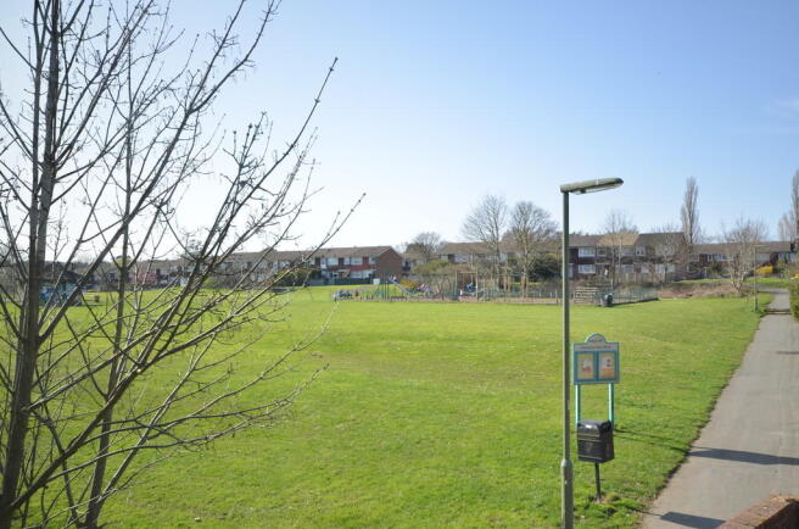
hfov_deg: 62.0
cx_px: 400
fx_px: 664
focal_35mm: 30
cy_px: 264
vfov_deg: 43.4
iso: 100
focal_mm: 20
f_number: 6.3
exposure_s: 1/160
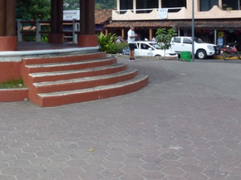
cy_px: 7
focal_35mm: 53
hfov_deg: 35.7
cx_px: 72
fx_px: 369
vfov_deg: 26.3
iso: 100
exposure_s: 1/640
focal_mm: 4.3
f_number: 4
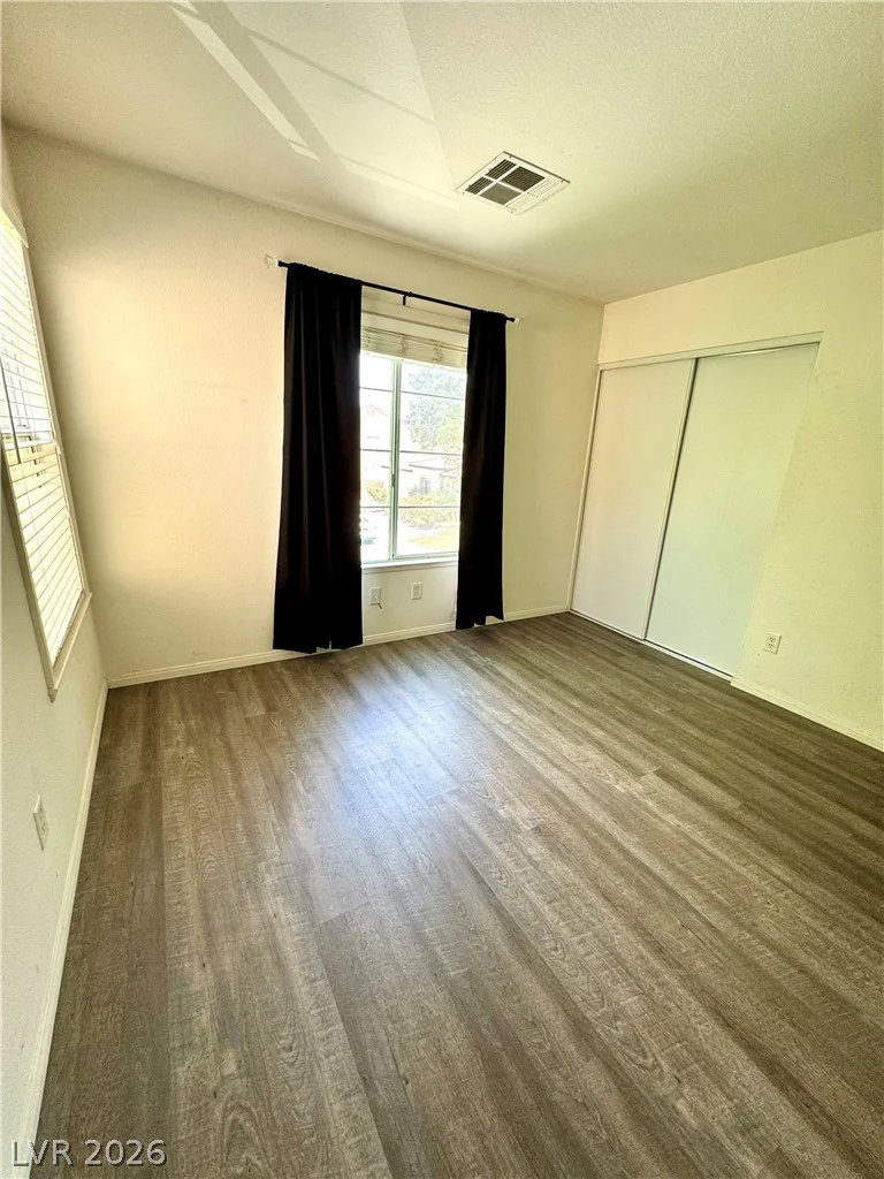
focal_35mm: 14
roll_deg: -2.9
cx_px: 442
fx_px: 477
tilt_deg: -16.1
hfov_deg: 85.7
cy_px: 590
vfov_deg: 102.1
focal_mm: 2.22
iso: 125
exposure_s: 1/99
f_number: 2.2
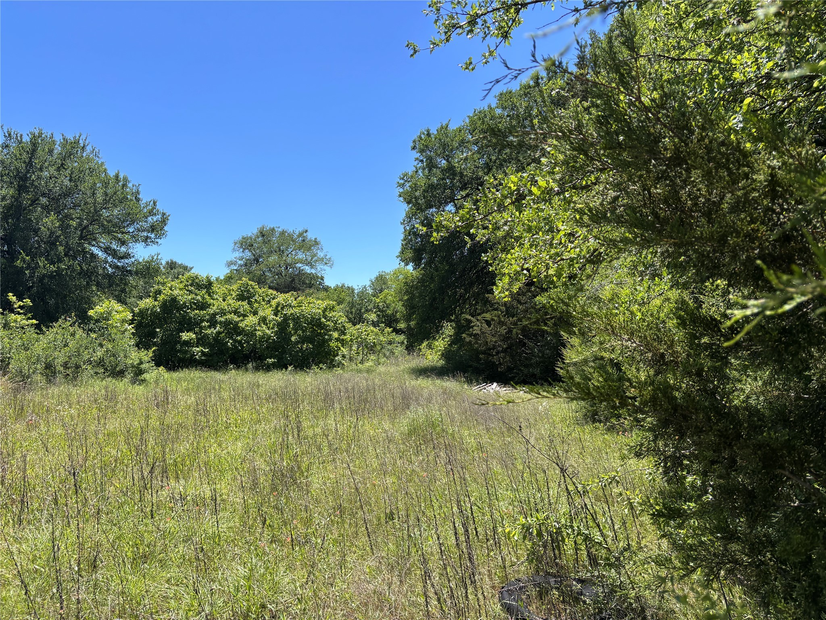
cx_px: 413
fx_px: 620
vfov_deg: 53.1
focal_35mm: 26
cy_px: 310
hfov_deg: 67.3
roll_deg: +1.6
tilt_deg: +2.5
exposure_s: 1/1912
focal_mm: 5.96
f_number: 1.6
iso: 50
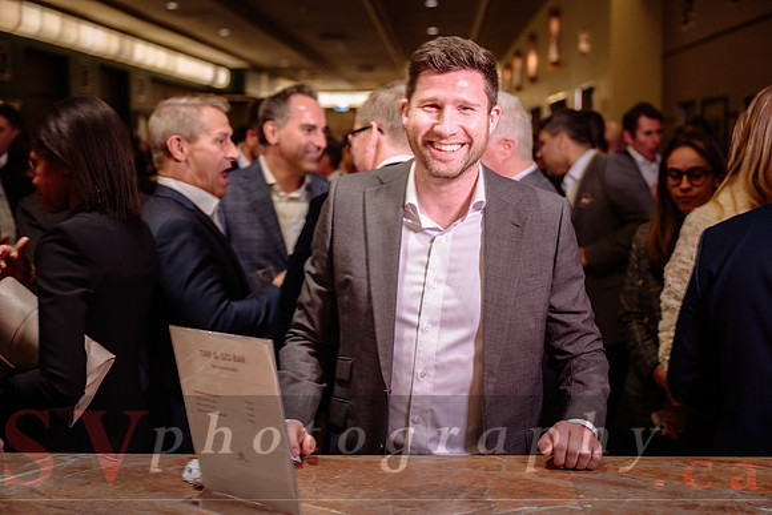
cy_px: 258
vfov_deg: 26.0
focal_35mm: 52
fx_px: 1115
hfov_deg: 38.2
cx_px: 386
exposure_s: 1/50
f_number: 3.5
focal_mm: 52
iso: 800
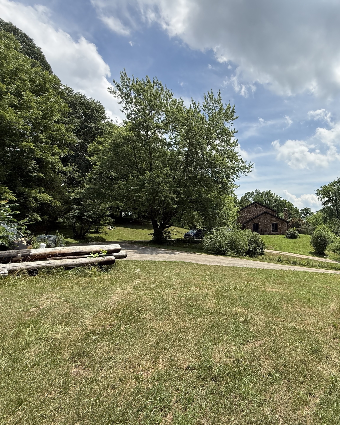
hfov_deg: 66.4
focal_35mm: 19
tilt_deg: +6.5
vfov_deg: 83.3
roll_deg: +1.9
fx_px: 239
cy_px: 208
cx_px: 256
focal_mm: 2.22
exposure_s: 1/2024
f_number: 2.2
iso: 50
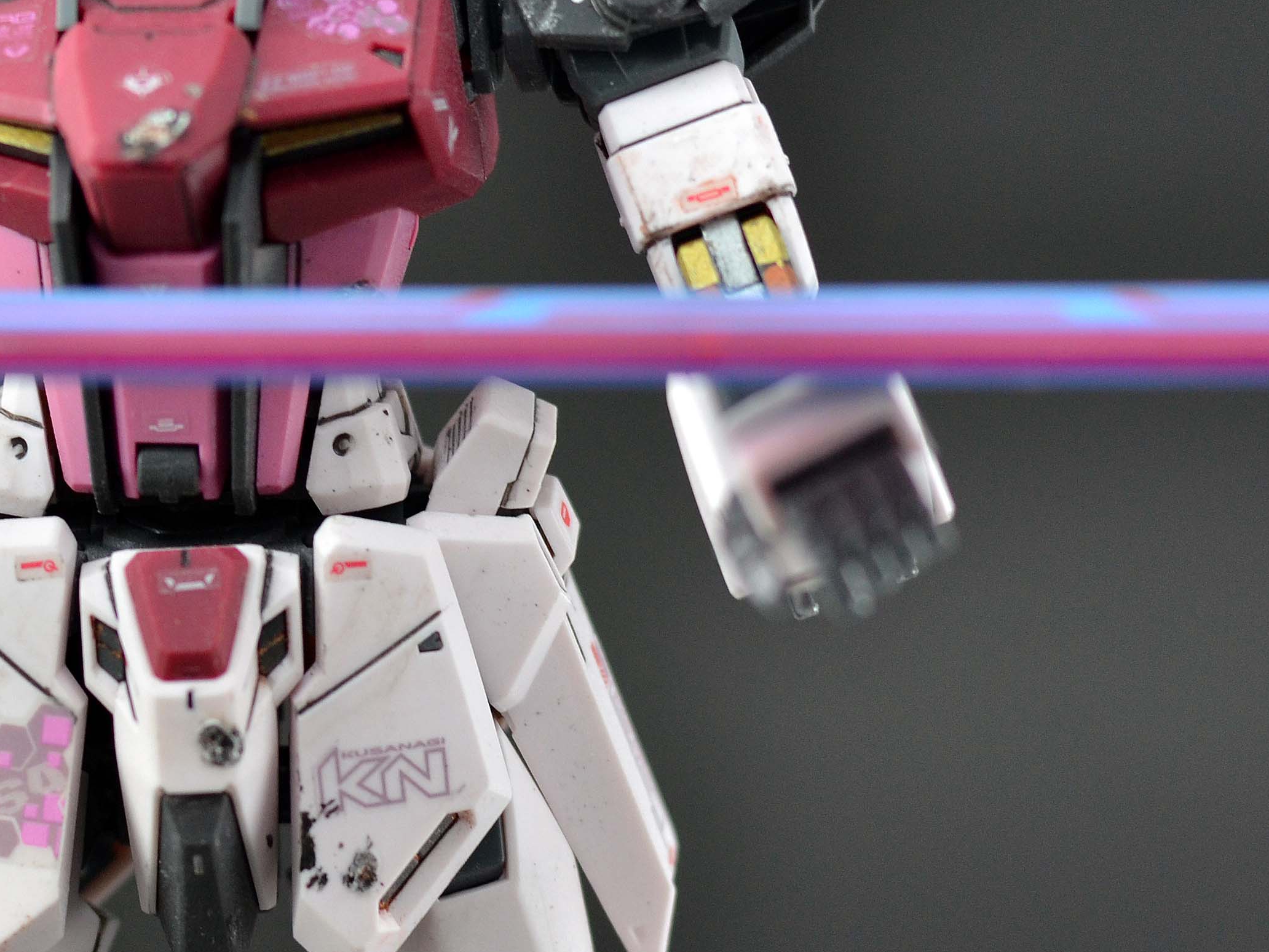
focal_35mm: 161
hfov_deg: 12.2
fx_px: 5902
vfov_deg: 9.2
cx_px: 125
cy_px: 331
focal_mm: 50
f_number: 3.5
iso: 400
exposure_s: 1/80
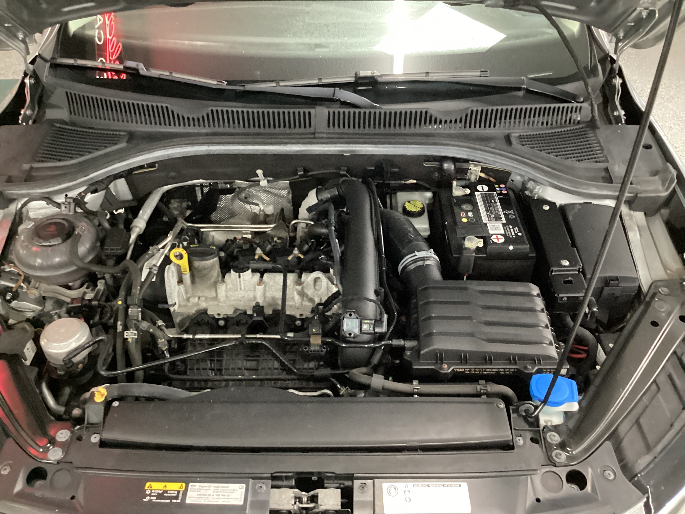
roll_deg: -0.3
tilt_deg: -40.5
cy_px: 257
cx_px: 342
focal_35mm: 31
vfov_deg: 45.4
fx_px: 613
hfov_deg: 58.4
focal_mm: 3.3
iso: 640
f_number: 2.4
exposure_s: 1/20
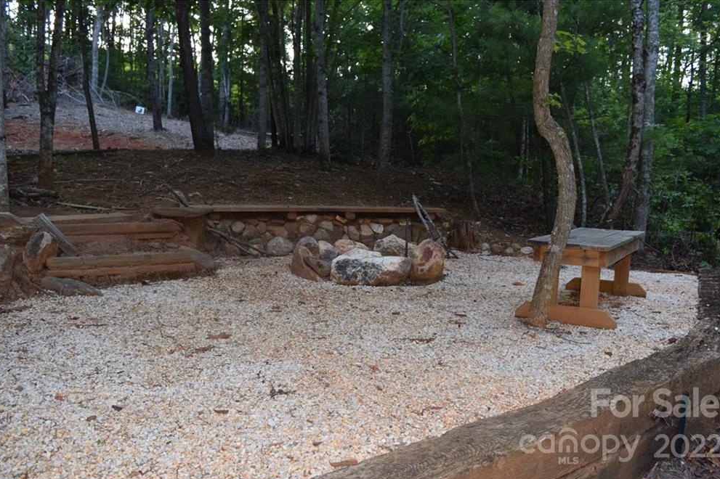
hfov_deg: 60.3
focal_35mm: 31
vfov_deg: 42.3
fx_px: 620
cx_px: 365
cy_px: 246
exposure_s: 1/125
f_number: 5.6
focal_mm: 20
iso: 800
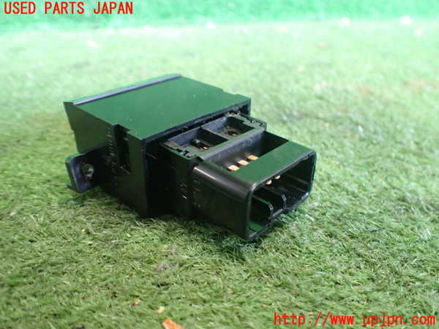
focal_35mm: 30
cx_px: 220
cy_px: 164
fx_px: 380
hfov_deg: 60.0
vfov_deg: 46.8
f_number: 2.3
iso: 800
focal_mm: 5.4
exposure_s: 1/40
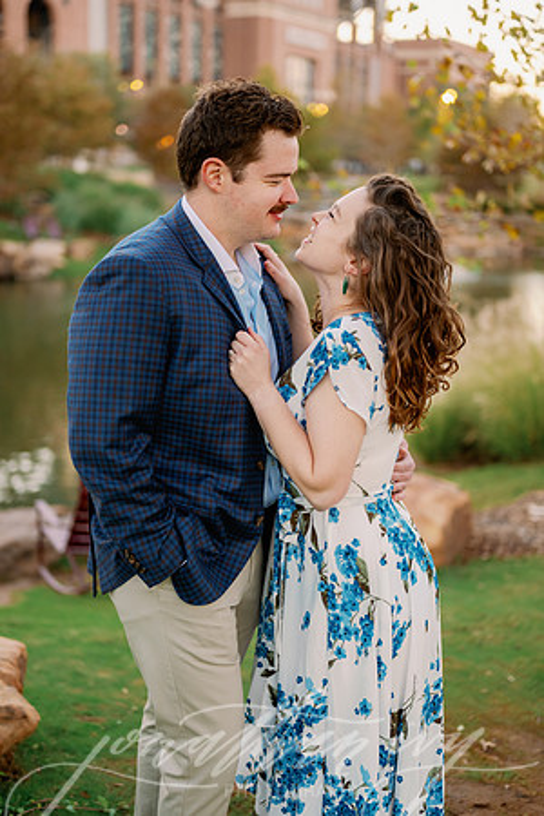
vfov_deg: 39.6
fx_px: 1133
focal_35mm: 50
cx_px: 272
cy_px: 408
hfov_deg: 27.0
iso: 640
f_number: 2
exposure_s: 1/500
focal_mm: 50
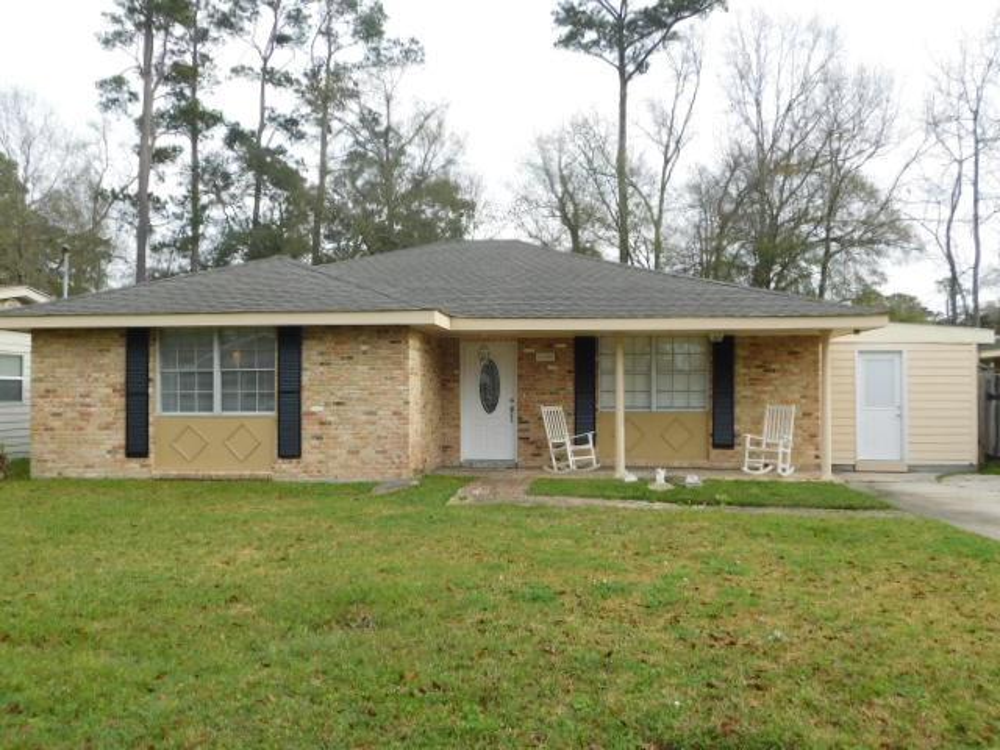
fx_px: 867
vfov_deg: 46.8
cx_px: 500
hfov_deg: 60.0
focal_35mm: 30
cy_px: 375
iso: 125
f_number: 3.2
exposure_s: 1/400
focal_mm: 5.3
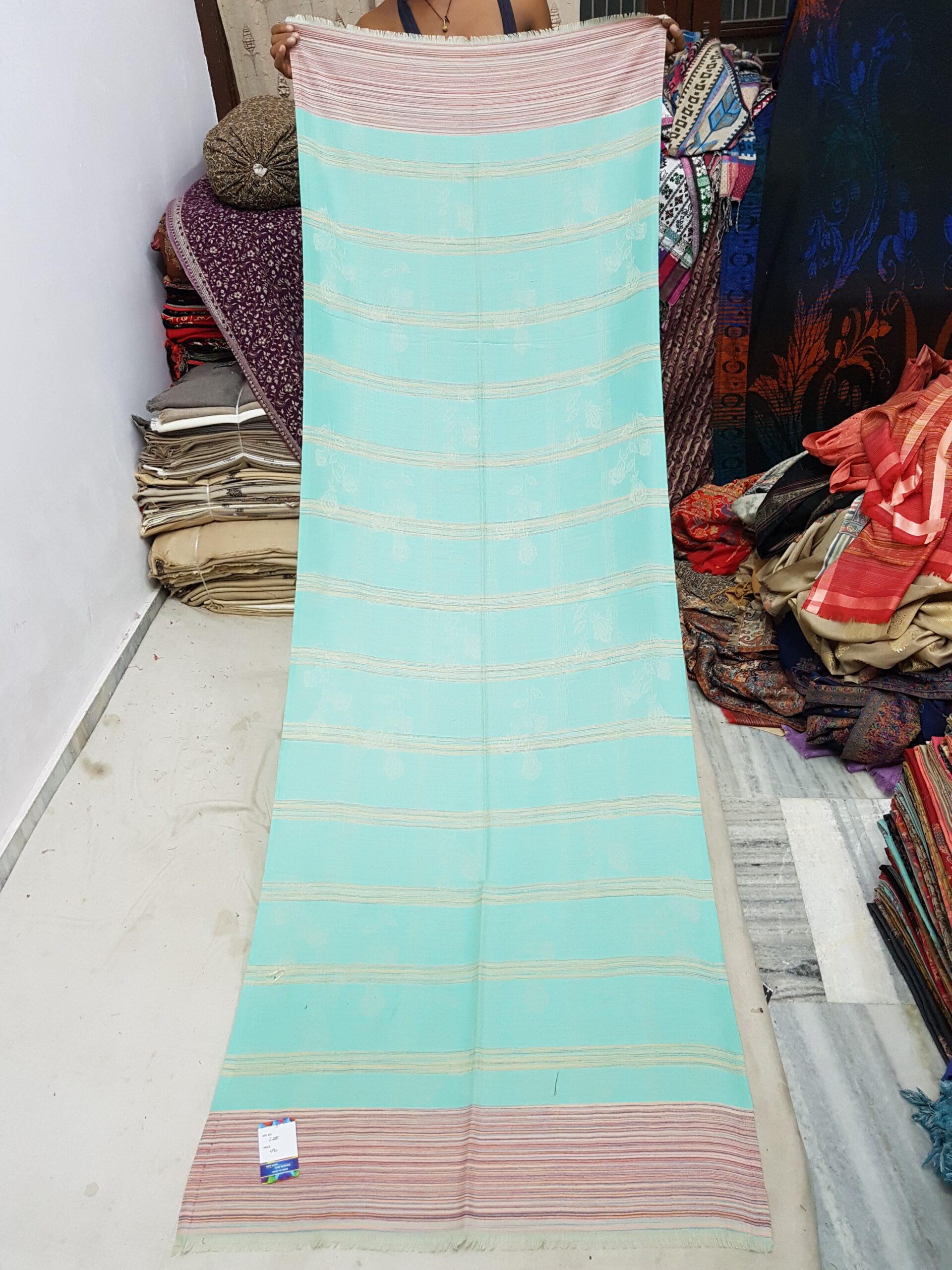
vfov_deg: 67.3
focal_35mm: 26
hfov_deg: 53.1
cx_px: 476
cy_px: 635
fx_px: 953
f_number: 1.7
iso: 160
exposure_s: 1/25
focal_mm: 4.2
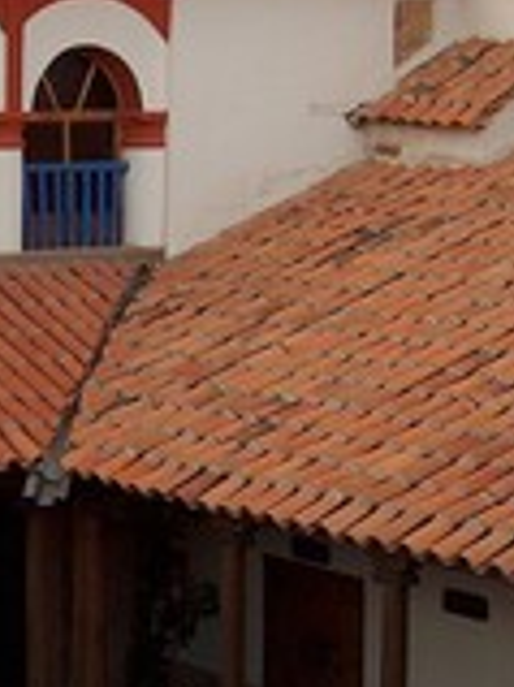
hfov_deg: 12.1
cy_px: 248
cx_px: 0
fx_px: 2399
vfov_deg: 16.3
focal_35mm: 121
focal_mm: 7.6
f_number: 2.8
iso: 100
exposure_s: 1/248
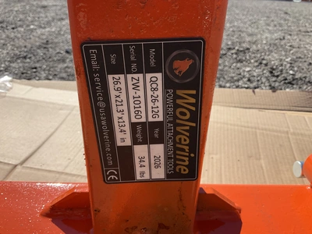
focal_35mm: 29
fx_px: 261
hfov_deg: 61.7
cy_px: 117
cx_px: 156
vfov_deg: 48.2
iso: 25
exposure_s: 1/1912
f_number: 1.8
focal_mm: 3
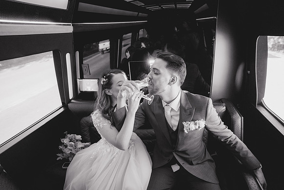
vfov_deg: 63.7
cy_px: 95
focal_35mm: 19
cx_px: 142
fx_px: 153
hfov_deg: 85.9
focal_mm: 18
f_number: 2.8
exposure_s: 1/125
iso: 3200
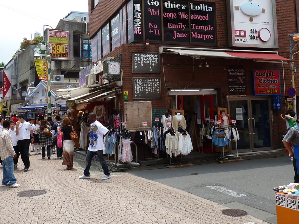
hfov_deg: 48.8
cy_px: 85
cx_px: 129
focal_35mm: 38
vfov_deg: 37.5
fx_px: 328
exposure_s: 1/400
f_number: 4
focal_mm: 4.1
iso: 80
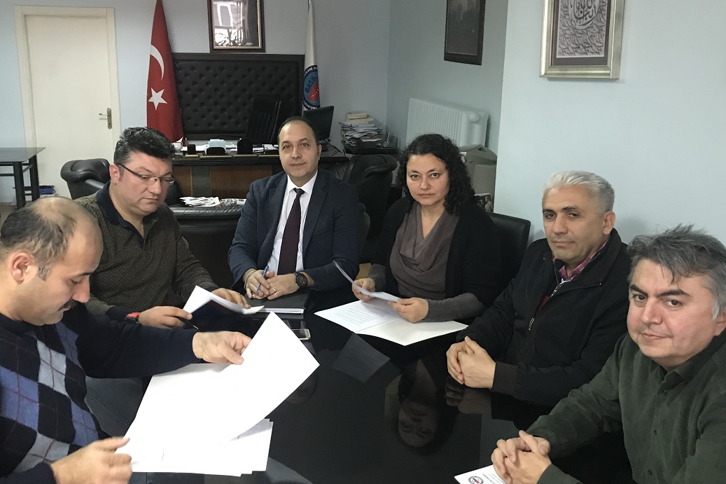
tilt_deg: -12.0
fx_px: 686
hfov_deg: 55.8
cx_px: 355
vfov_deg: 38.8
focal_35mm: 34
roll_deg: -1.9
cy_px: 215
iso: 100
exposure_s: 1/13
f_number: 1.8
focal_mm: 3.99
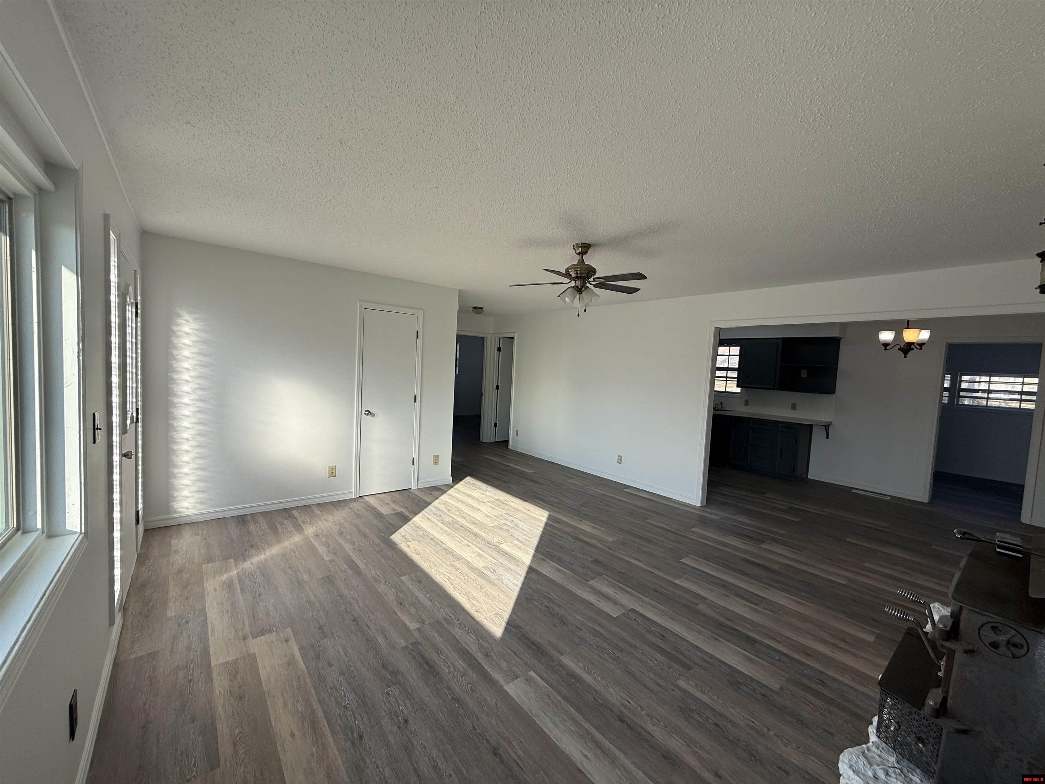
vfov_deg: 85.7
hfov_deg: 102.1
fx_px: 423
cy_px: 392
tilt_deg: -3.6
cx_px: 522
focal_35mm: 14
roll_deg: -3.6
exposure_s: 1/408
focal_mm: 2.22
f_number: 2.2
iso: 50
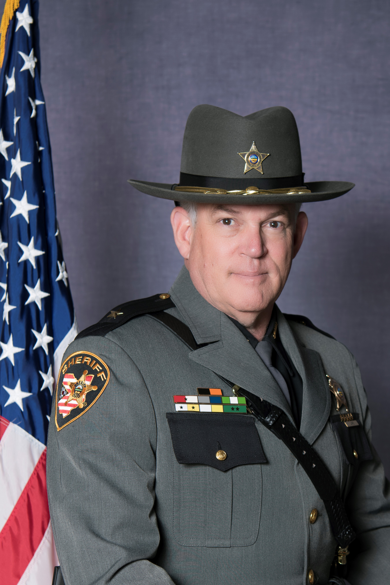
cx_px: 195
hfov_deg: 27.0
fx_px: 812
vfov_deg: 39.6
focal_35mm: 50
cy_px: 292
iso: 100
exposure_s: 1/250
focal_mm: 50
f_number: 4.5
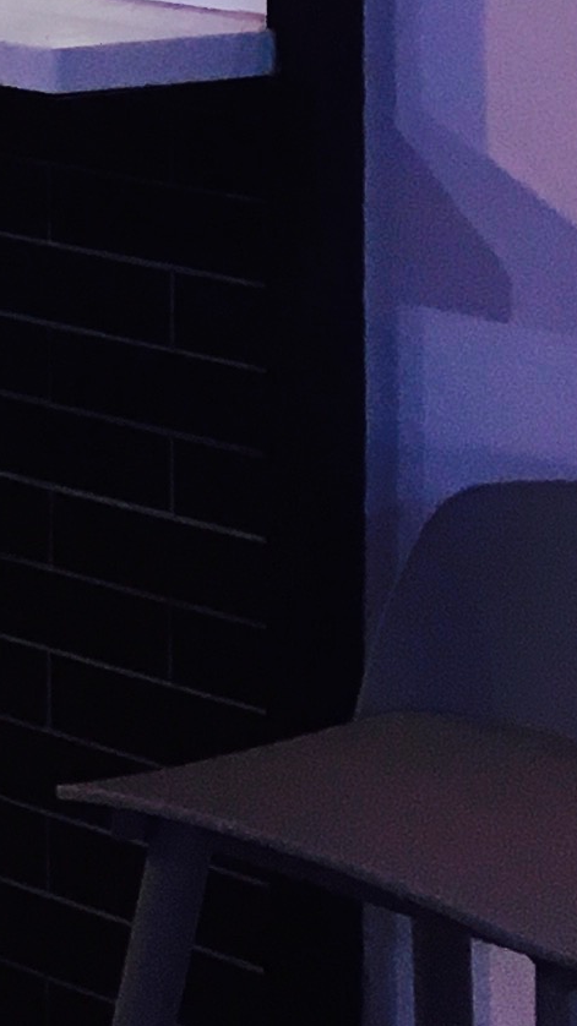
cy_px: -752
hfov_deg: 7.3
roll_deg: -0.7
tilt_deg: +3.3
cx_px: -1002
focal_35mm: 152
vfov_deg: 13.0
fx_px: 4137
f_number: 2.2
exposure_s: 1/30
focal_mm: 4.15
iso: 80
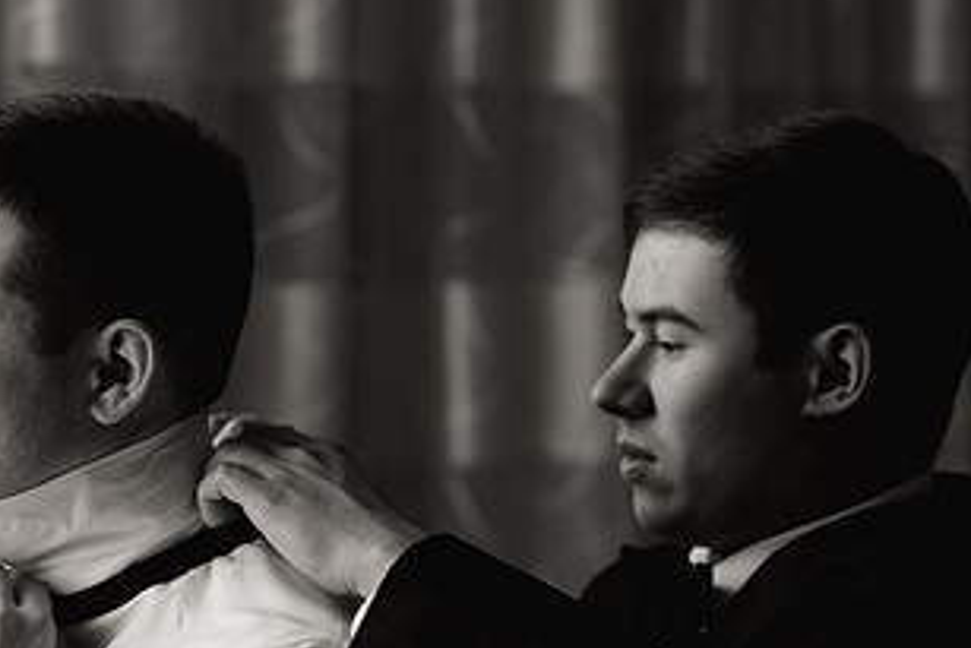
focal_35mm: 167
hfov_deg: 12.3
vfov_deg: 8.2
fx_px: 4506
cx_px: 200
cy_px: 486
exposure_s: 1/500
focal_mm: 85
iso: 400
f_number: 2.2
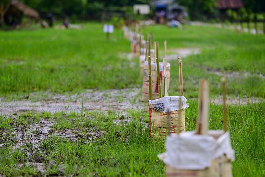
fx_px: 1472
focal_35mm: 200
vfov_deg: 6.9
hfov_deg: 10.3
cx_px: 132
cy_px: 88
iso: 250
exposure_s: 1/2000
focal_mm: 200
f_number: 4.5
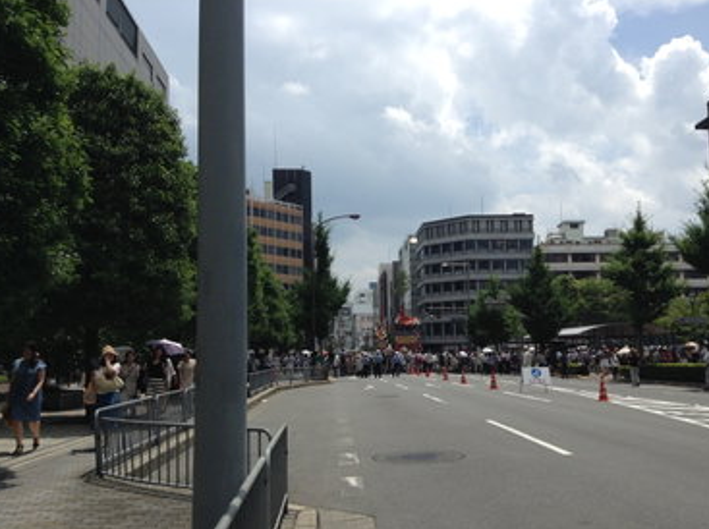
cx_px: 361
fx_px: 736
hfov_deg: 51.4
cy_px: 285
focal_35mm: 36
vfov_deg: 39.5
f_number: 2.4
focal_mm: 3.3
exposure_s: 1/2146
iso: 32
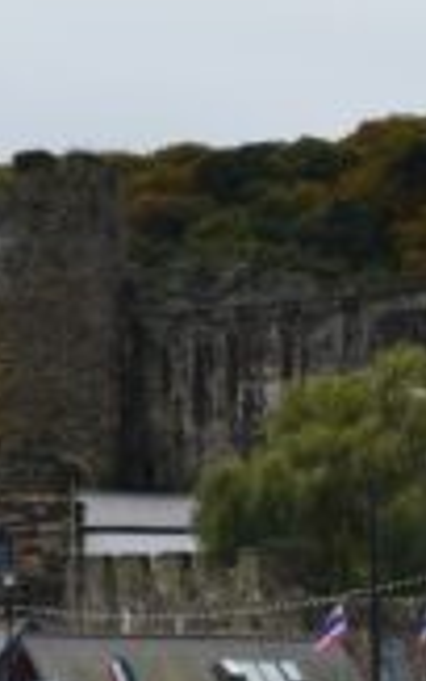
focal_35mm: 300
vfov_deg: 7.0
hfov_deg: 4.3
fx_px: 5568
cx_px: -368
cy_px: 457
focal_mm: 50
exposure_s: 1/250
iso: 400
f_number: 10
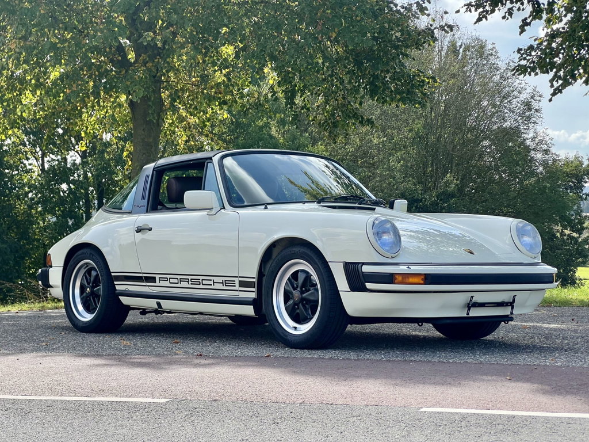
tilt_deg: +1.0
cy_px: 221
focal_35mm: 77
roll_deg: +1.6
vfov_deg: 19.1
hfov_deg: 25.3
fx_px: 1310
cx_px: 294
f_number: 2.8
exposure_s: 1/595
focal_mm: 9
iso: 32
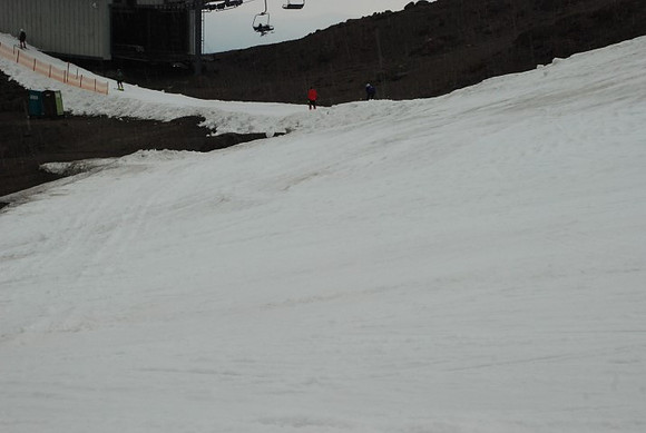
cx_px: 323
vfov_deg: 15.8
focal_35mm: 87
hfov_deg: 23.3
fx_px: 1564
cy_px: 216
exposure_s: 1/160
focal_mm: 58
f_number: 13
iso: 1000
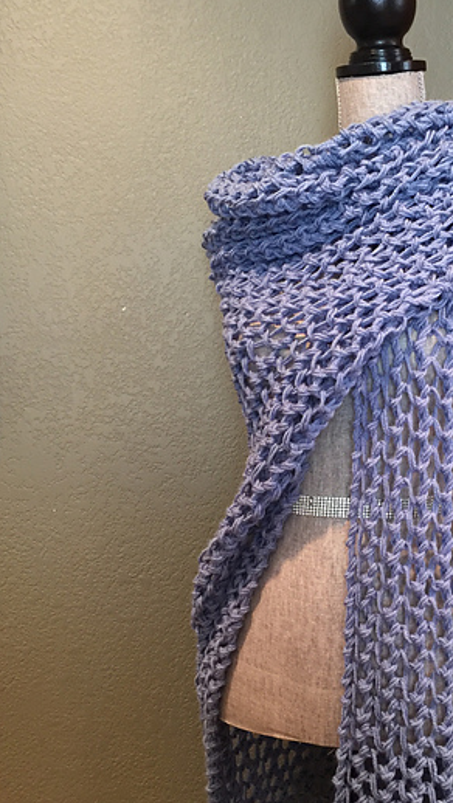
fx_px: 831
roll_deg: +0.0
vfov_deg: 51.4
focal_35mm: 39
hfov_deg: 29.7
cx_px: 366
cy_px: 456
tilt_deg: -2.8
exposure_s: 1/10
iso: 125
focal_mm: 4.15
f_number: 2.2
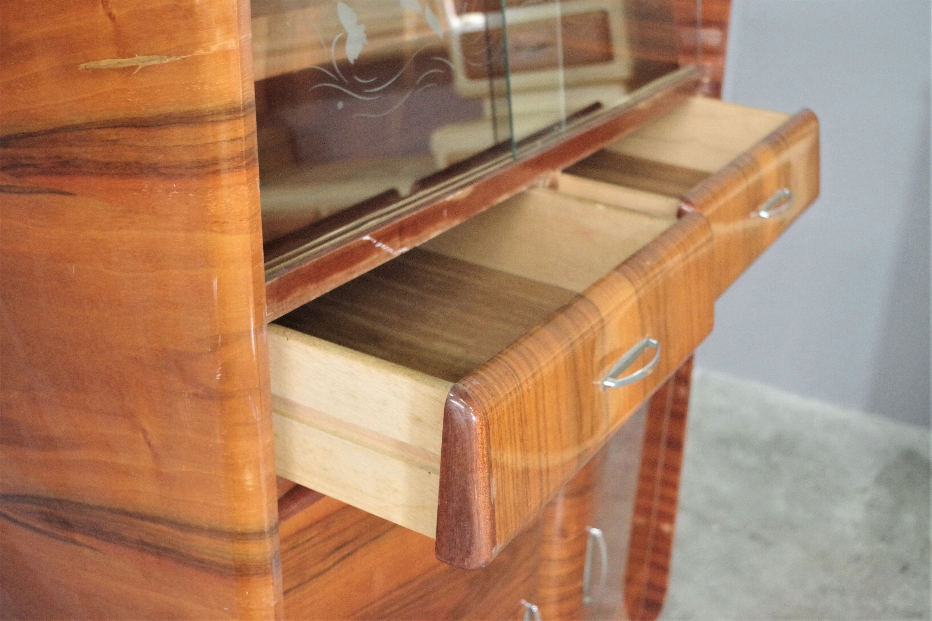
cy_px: 310
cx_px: 466
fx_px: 1087
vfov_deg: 31.9
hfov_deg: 46.4
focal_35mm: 42
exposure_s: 1/60
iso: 6400
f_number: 4
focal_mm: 28.13
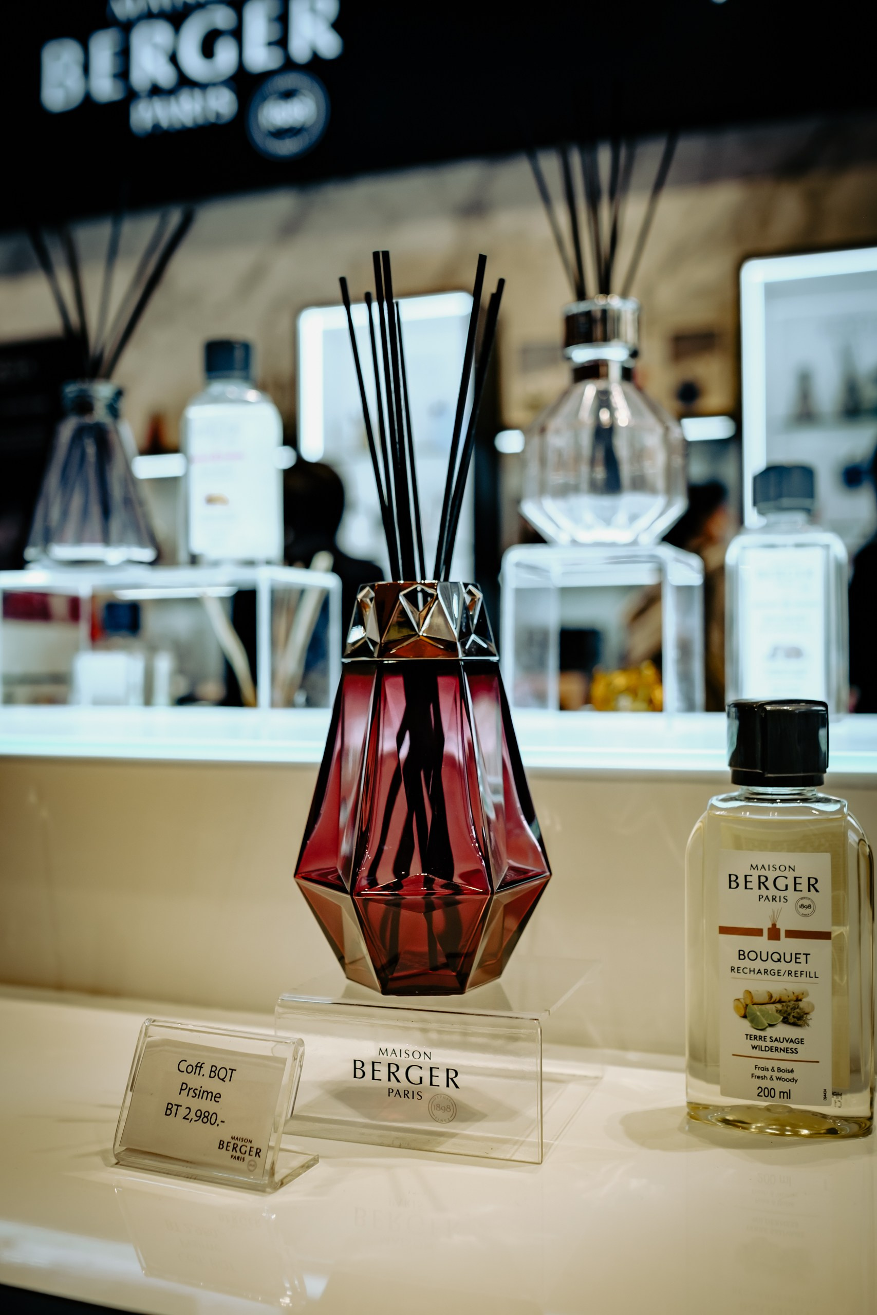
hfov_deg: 37.9
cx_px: 438
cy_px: 658
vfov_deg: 54.4
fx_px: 1279
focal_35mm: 35
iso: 200
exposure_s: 1/250
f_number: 2.8
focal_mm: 23
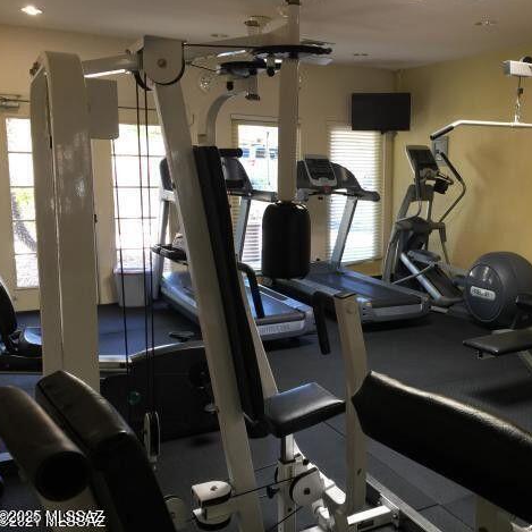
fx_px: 609
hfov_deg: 46.5
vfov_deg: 47.2
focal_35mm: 35
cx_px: 354
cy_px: 269
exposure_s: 1/15
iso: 32
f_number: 2.2
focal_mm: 4.15
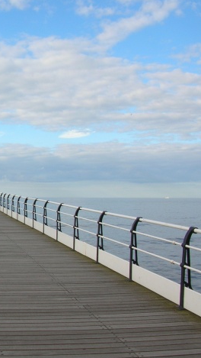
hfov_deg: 21.6
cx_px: -34
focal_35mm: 52
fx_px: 492
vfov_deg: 39.9
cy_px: 181
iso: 50
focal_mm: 5.8
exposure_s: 1/172
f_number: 5.6
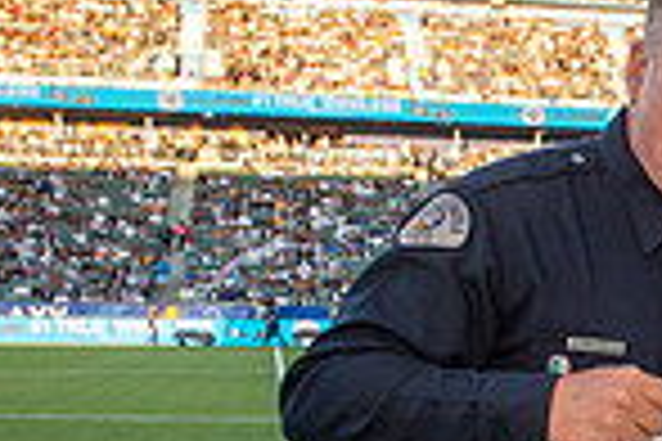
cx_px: 797
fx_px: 1747
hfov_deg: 20.1
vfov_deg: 14.2
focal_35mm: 95
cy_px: 434
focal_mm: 24
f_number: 10
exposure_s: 1/320
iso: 800
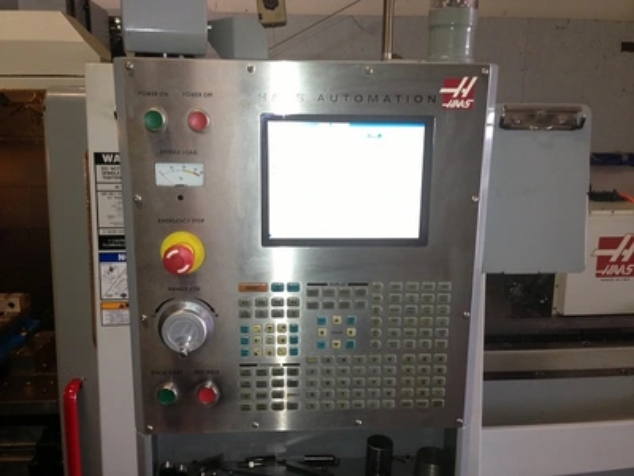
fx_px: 604
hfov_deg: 55.4
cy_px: 238
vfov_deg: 42.9
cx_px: 317
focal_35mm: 33
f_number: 2.4
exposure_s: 1/20
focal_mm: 4.13
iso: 100
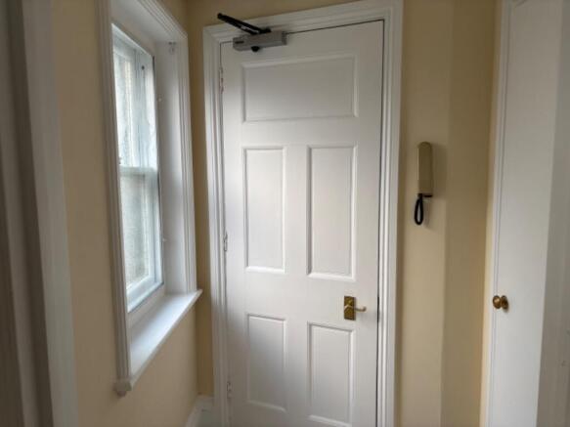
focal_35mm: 26
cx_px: 285
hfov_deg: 67.3
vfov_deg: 53.0
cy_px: 214
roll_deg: -0.4
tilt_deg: -6.1
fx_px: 428
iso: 125
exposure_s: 1/108
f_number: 1.6
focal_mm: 5.96
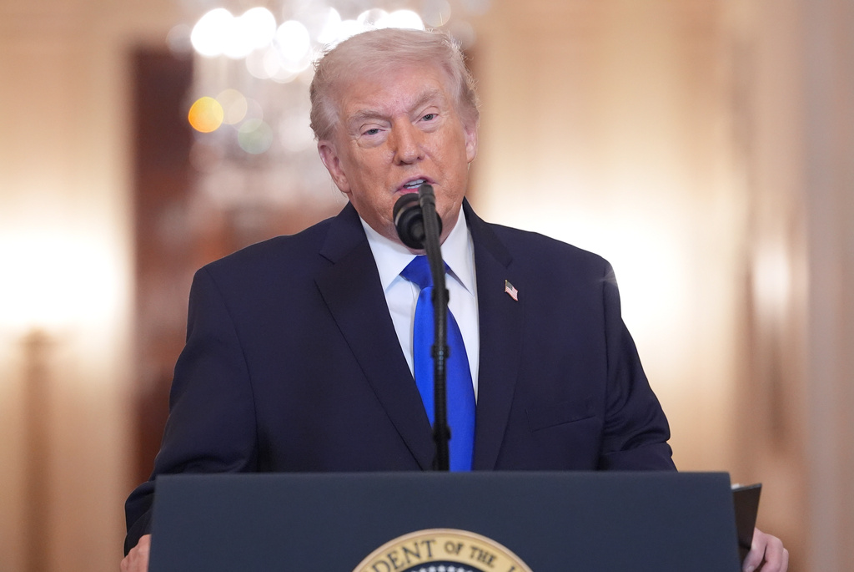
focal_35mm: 225
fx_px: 5343
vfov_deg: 6.1
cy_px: 286
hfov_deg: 9.1
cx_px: 427
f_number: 2.5
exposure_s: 1/250
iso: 4000
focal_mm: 150
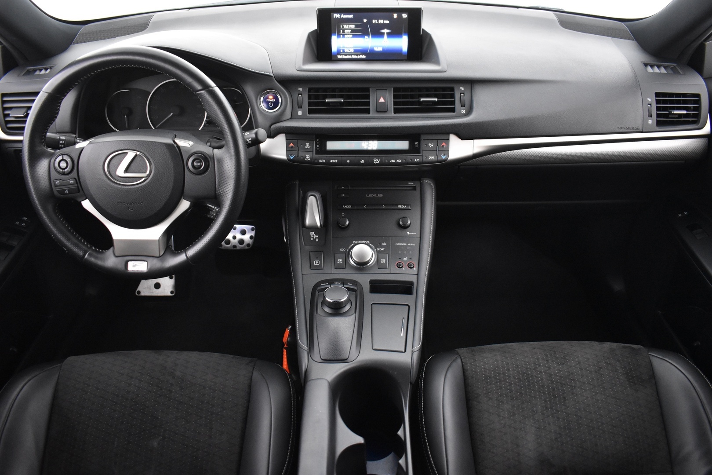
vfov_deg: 47.9
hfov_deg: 67.4
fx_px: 534
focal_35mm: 27
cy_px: 238
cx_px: 356
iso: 3200
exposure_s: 1/20
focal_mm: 18
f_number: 3.5
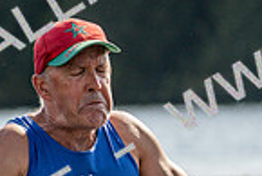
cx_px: 33
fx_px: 7438
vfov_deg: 1.3
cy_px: 161
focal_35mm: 1021
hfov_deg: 2.0
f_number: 5.6
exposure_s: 1/1600
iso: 250
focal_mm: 255
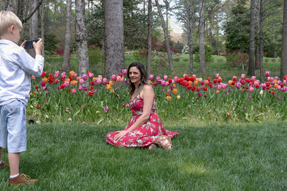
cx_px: 128
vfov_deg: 34.1
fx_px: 311
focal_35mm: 39
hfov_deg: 49.5
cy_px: 88
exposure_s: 1/100
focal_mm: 23
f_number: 5.6
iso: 100
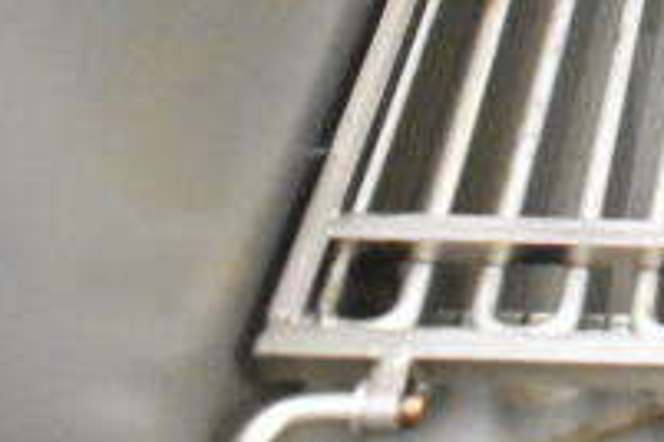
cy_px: -71
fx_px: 1512
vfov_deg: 16.1
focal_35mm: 82
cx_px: 1004
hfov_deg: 20.9
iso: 18000
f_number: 3.5
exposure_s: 1/30
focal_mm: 18
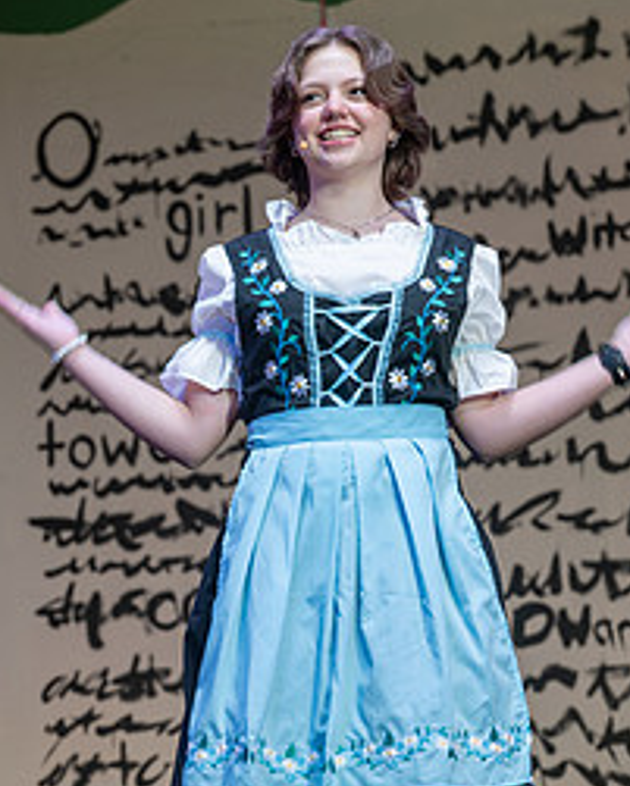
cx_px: 47
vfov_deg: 8.5
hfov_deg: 6.8
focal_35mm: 226
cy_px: 532
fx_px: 5264
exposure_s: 1/160
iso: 90
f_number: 2.8
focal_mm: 88
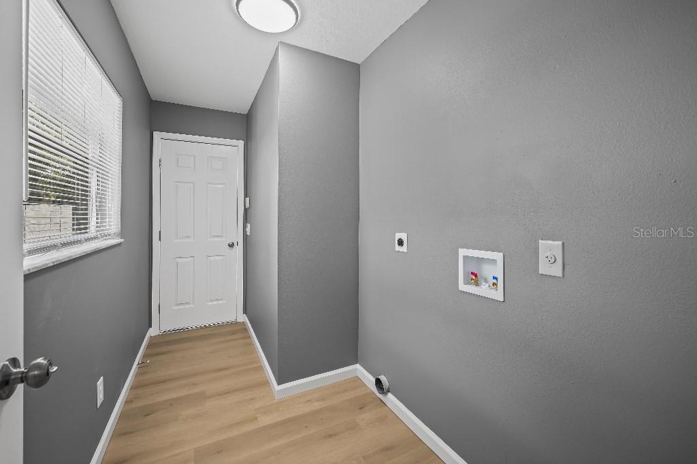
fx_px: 281
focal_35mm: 14
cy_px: 232
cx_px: 348
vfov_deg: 79.1
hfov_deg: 102.3
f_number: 8
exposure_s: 1/4
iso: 400
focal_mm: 14.5
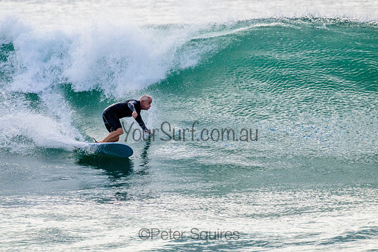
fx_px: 11497
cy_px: 111
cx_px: 148
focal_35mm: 1095
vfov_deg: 1.3
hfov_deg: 1.9
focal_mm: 800
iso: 1100
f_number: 11
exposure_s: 1/2000
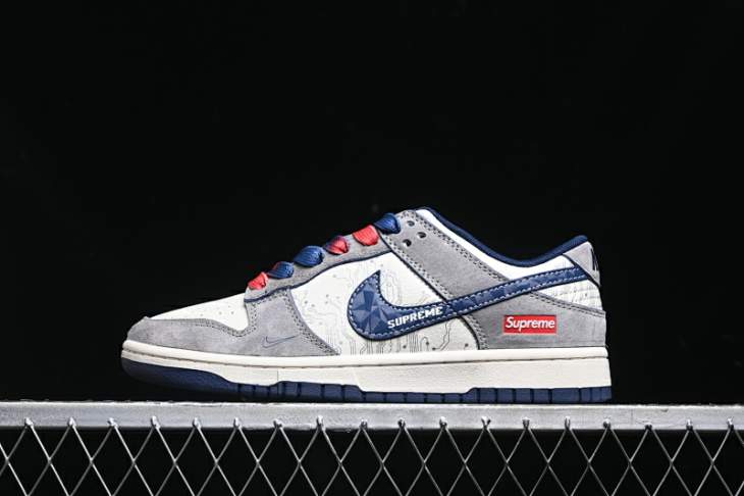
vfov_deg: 18.2
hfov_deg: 27.0
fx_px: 1549
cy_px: 248
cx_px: 372
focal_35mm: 75
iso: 160
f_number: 6.3
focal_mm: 50
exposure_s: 1/60
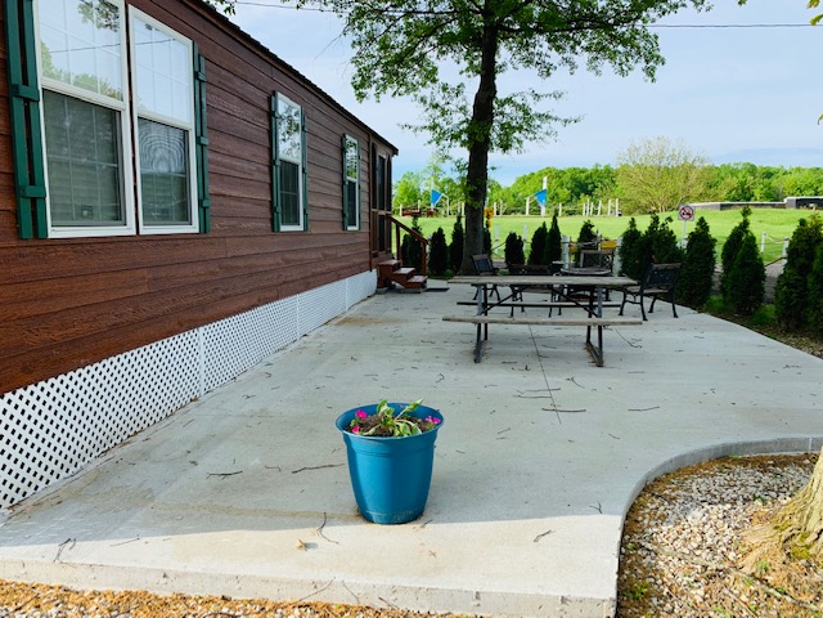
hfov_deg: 67.3
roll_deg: -0.8
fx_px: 618
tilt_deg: -6.9
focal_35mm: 26
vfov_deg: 53.1
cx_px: 412
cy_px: 309
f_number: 1.8
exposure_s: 1/631
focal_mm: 4.25
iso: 25
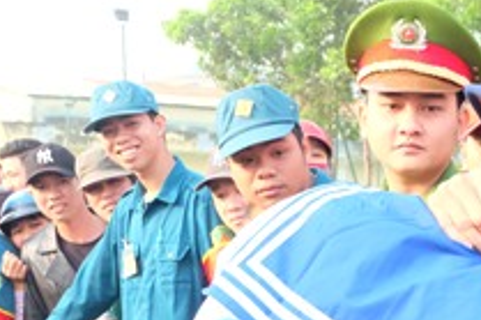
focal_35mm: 100
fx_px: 1335
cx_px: 494
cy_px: 341
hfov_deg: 19.7
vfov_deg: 13.4
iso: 1250
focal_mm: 25.6
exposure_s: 1/320
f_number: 5.6
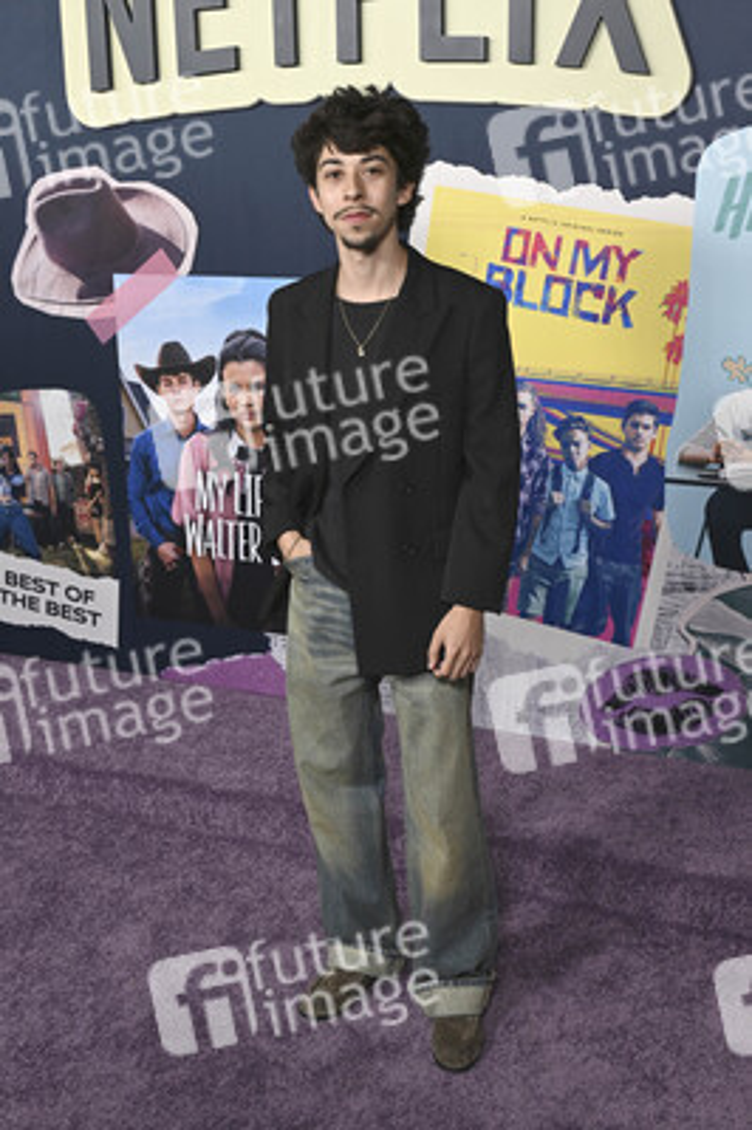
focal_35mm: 40
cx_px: 376
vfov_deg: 48.5
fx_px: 1255
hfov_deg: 33.3
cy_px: 565
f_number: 6.3
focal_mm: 40
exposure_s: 1/250
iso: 1250
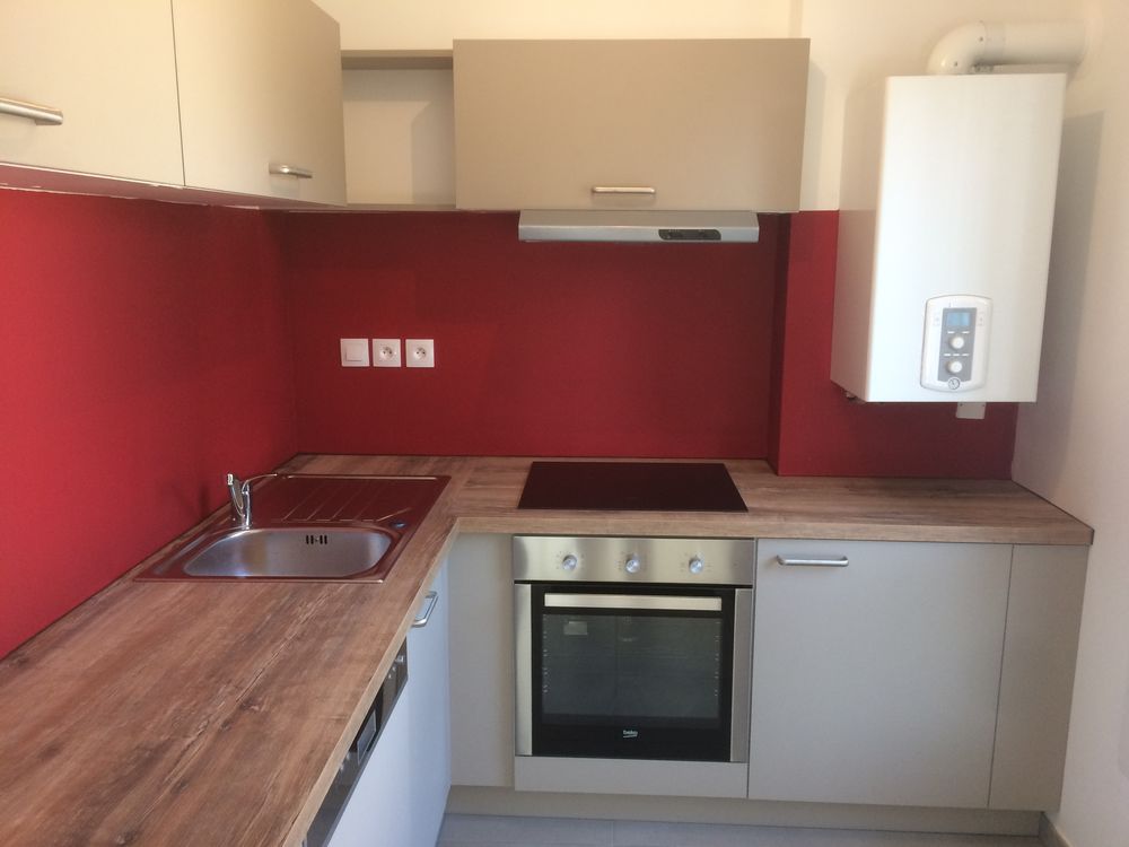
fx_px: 946
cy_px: 424
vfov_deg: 48.2
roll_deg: -0.6
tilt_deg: -9.7
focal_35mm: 29
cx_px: 564
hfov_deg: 61.7
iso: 64
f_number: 2.2
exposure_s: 1/33
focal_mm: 4.15
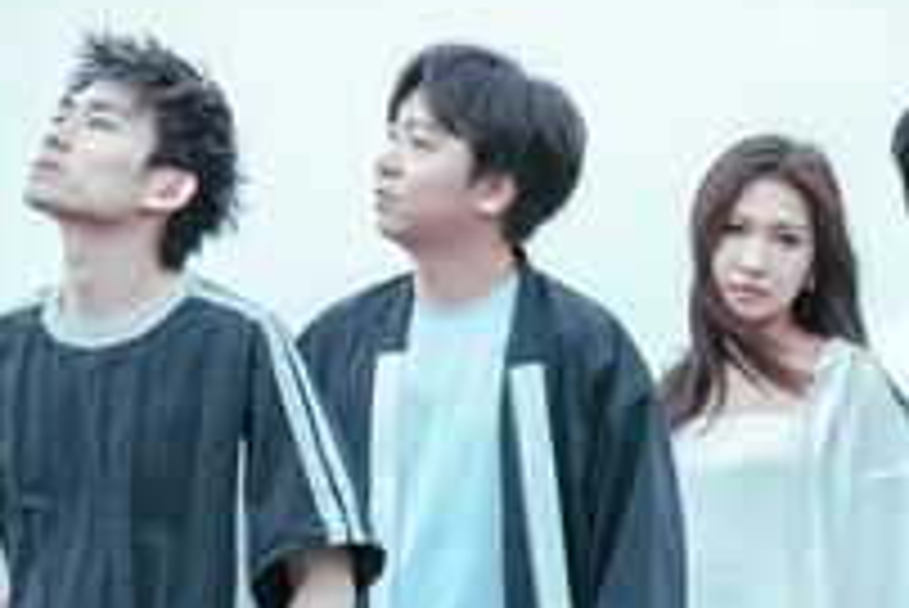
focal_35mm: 210
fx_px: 5306
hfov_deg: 9.8
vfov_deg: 6.6
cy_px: 394
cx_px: 526
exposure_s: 1/250
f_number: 4
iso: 160
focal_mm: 106
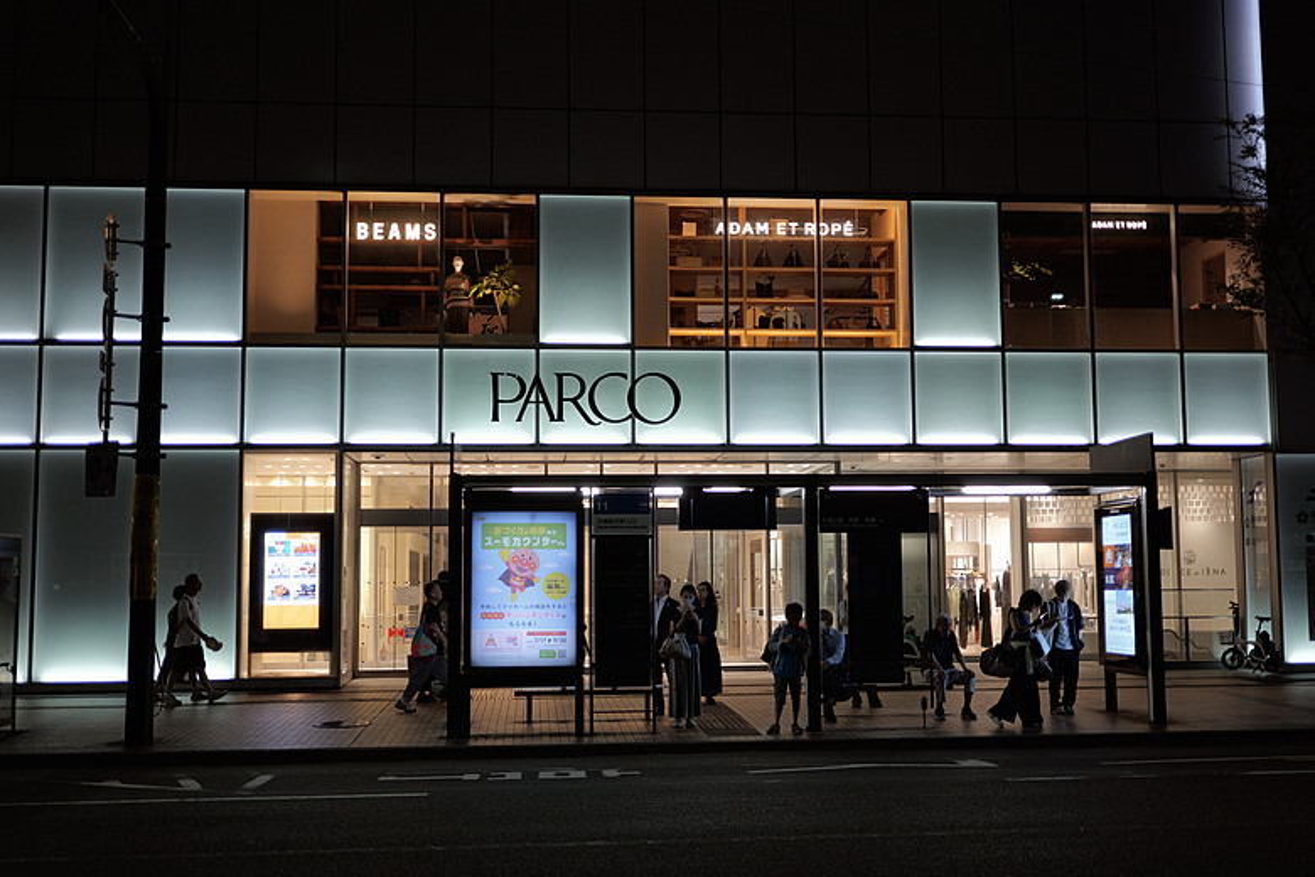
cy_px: 438
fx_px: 1461
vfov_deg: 33.4
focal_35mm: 40
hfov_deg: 48.5
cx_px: 658
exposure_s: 1/125
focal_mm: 40
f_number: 2
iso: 640
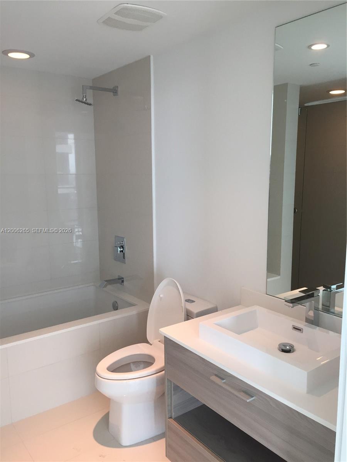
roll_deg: +1.0
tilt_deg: -8.7
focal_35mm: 29
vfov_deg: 61.7
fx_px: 388
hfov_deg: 48.2
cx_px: 174
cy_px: 231
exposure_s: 1/30
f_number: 2.2
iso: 40
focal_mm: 4.15
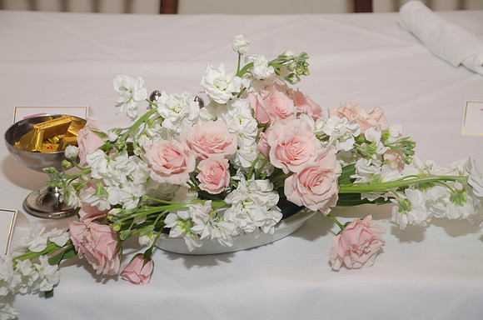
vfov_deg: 14.6
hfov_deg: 22.0
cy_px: 160
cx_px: 242
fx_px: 1245
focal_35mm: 93
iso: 200
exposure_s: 1/80
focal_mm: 62
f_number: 5.6
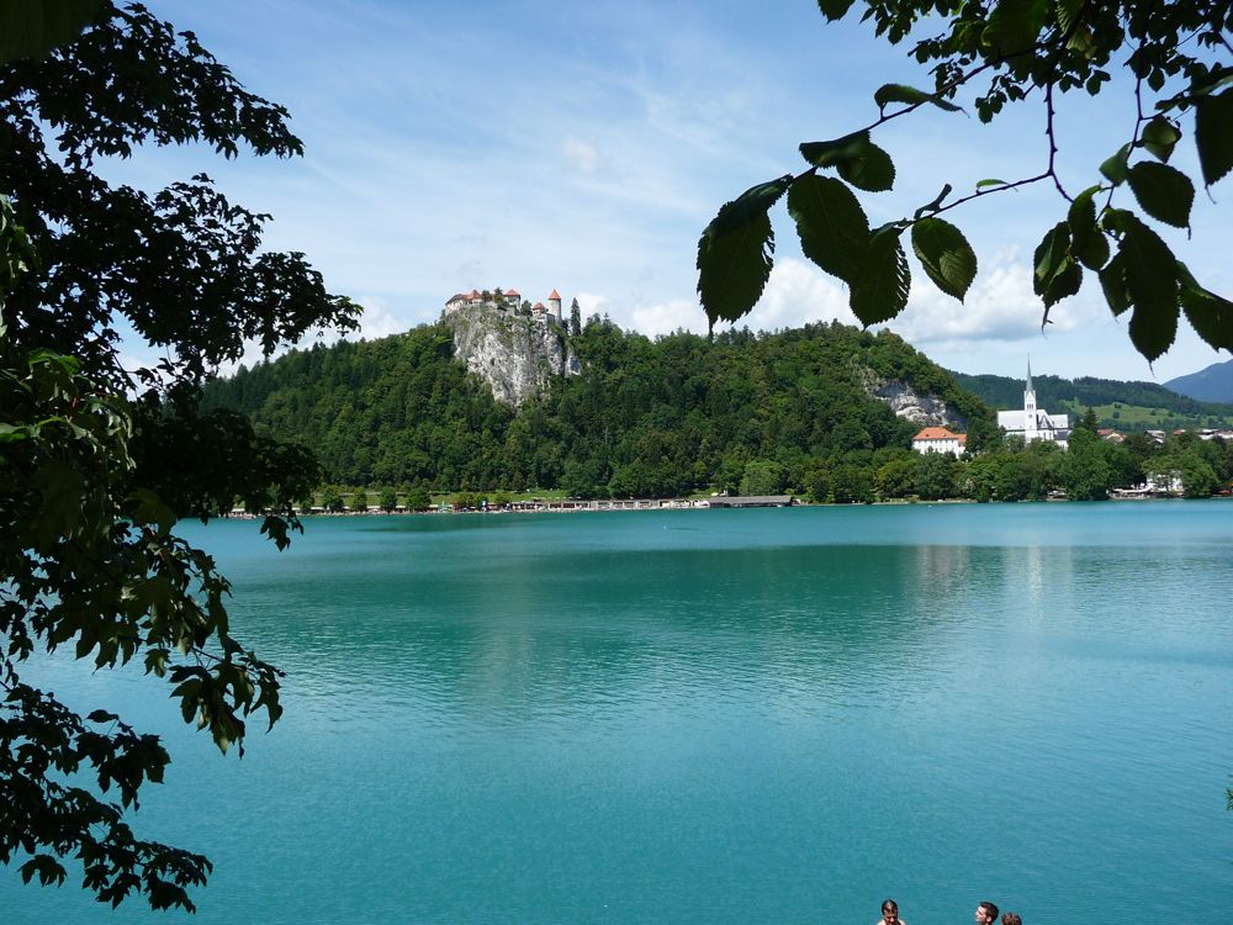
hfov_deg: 58.4
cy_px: 462
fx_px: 1104
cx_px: 616
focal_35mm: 31
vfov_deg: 45.4
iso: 100
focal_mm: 4.7
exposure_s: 1/1000
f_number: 3.3
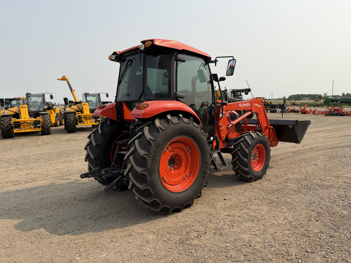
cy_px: 132
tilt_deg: -5.3
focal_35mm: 24
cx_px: 176
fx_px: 243
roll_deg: +0.5
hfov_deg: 71.6
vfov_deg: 56.8
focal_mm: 6.76
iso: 80
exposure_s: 1/4673
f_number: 1.78
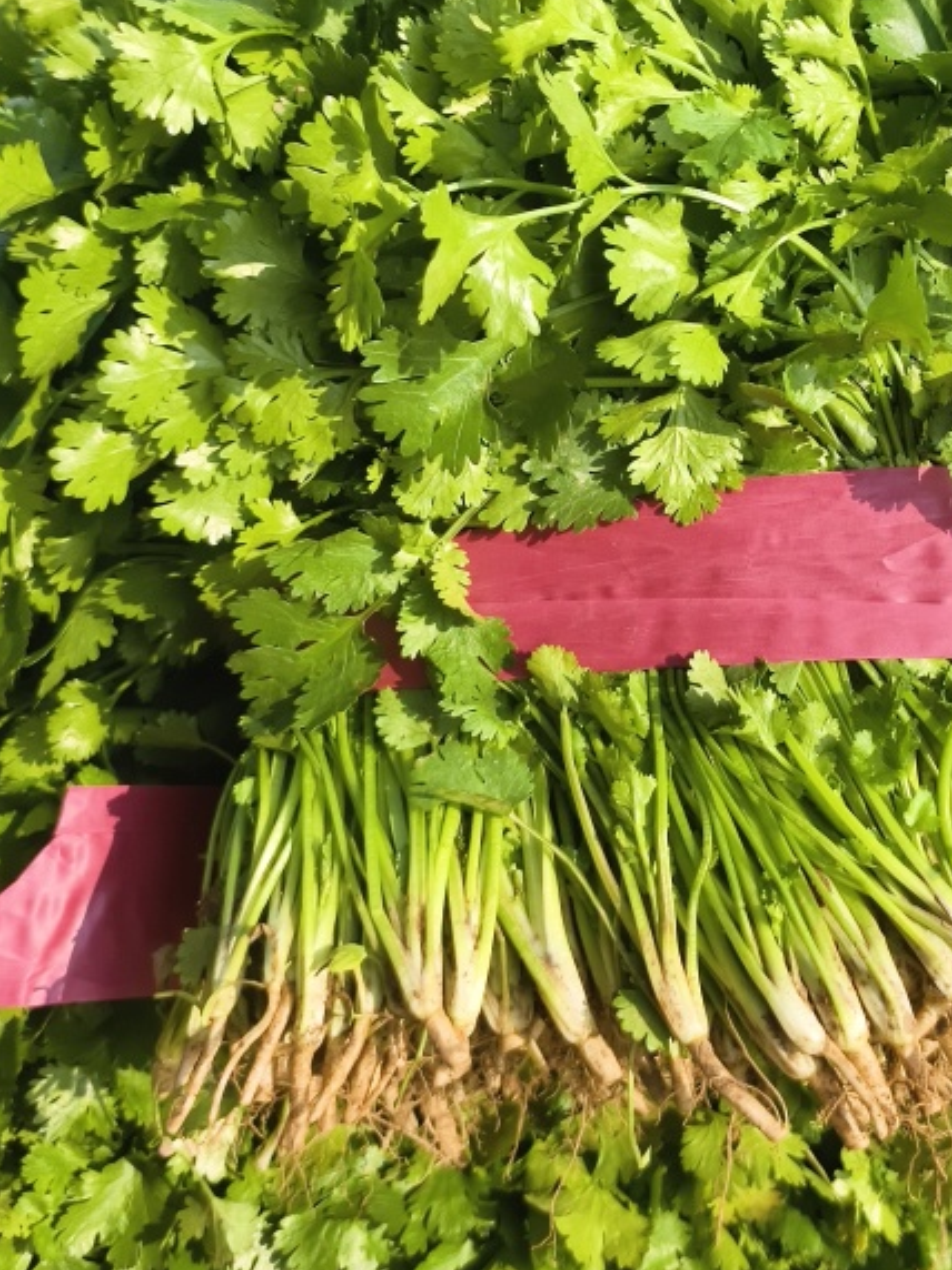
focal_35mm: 43
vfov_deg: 43.5
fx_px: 1577
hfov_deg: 32.9
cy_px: 479
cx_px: 727
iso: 154
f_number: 1.57
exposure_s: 1/4032
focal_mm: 5.6
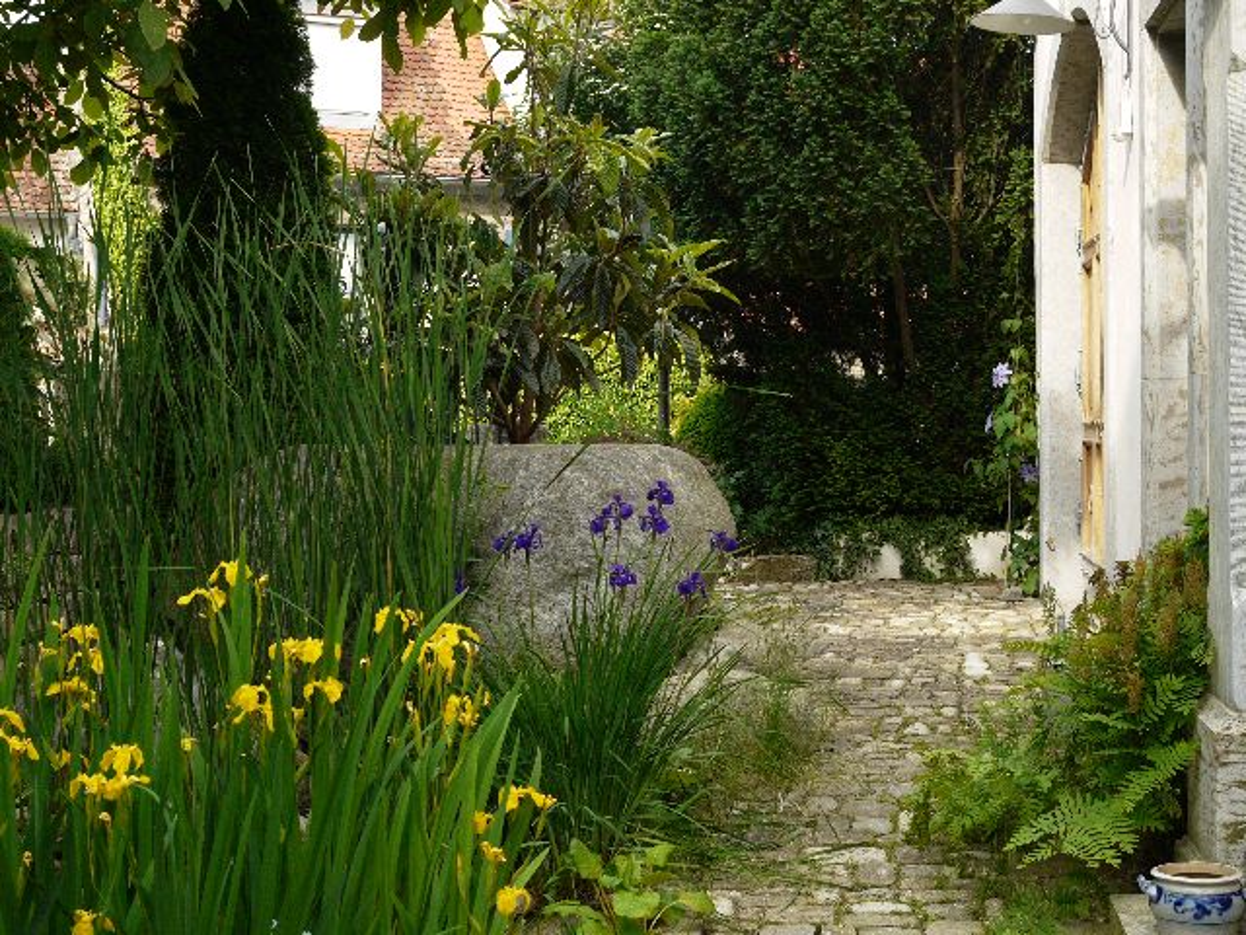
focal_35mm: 56
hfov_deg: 34.3
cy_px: 468
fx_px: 2016
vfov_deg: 26.1
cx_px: 623
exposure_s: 1/160
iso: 400
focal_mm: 28
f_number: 7.1
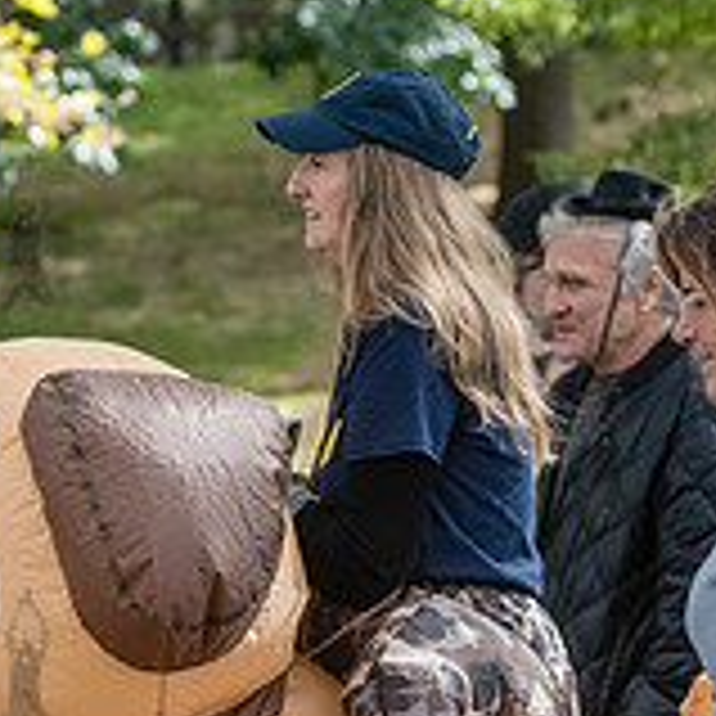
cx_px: 34
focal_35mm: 259
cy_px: 665
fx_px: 6061
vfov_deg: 6.7
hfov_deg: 6.7
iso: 1000
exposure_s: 1/1250
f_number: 4
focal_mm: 80
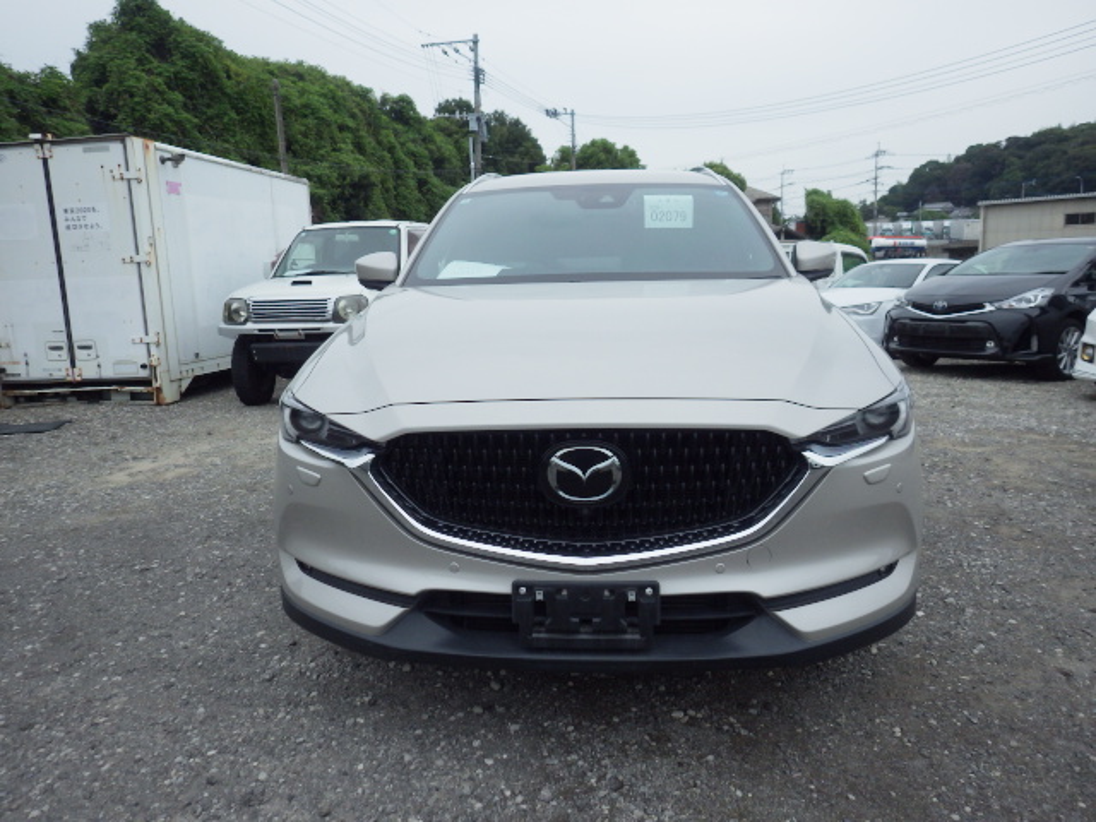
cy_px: 411
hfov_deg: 69.4
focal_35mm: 25
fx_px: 792
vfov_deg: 54.9
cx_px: 548
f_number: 2.8
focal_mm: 4.5
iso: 250
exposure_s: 1/1500
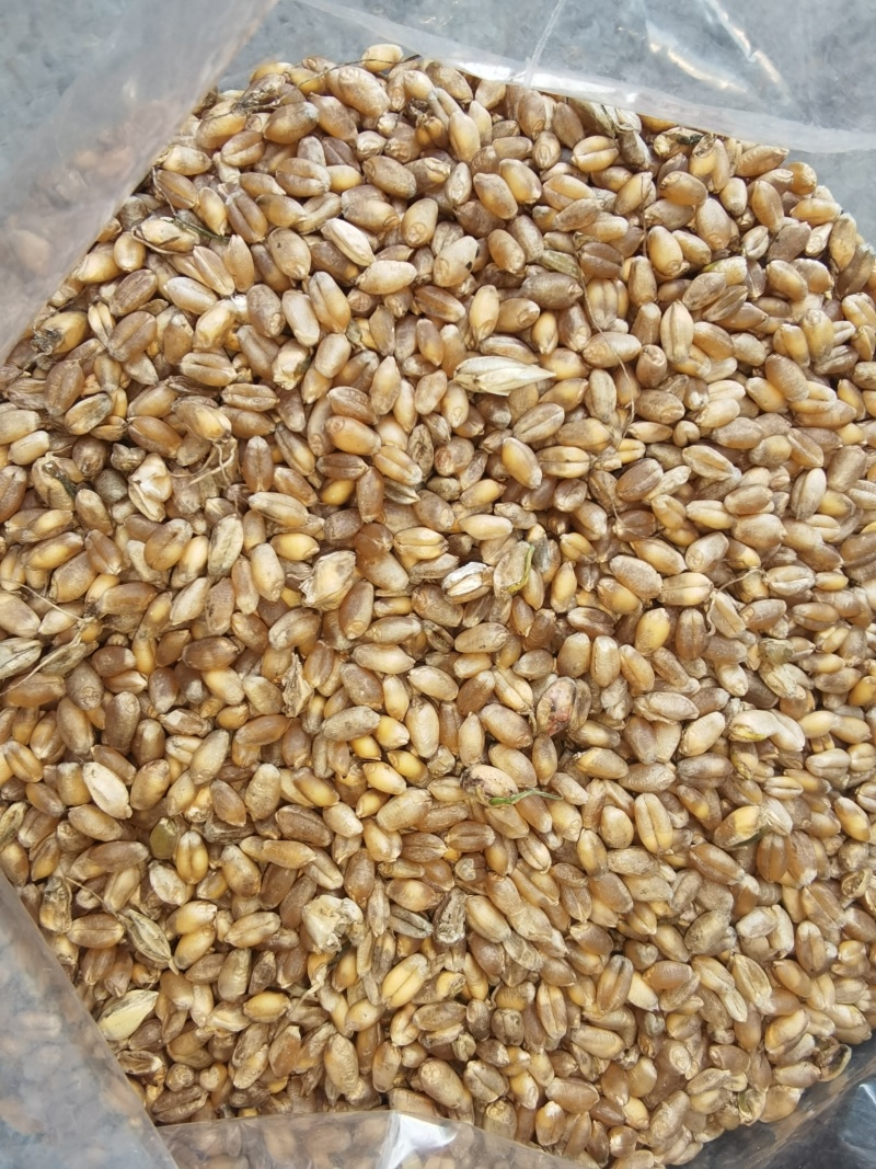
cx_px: 438
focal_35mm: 27
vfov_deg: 65.3
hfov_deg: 51.3
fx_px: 911
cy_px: 584
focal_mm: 2.26
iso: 50
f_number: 2.2
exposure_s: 1/50
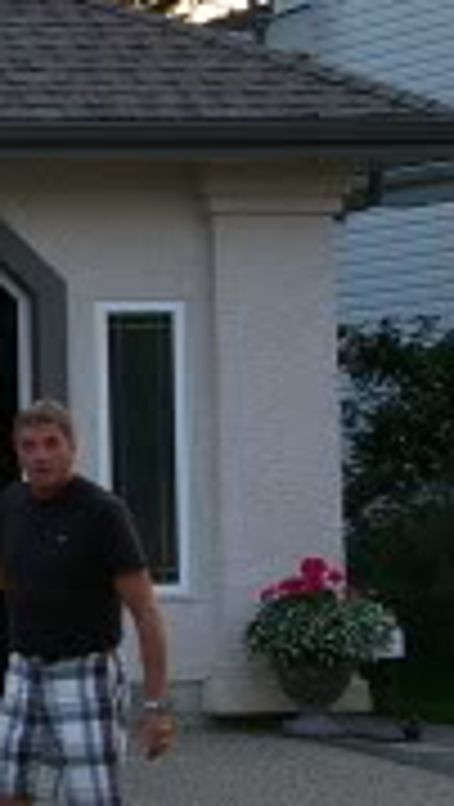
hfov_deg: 5.2
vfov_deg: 9.6
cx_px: -762
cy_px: 214
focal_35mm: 224
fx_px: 4783
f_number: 4.5
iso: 200
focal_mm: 40
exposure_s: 1/60
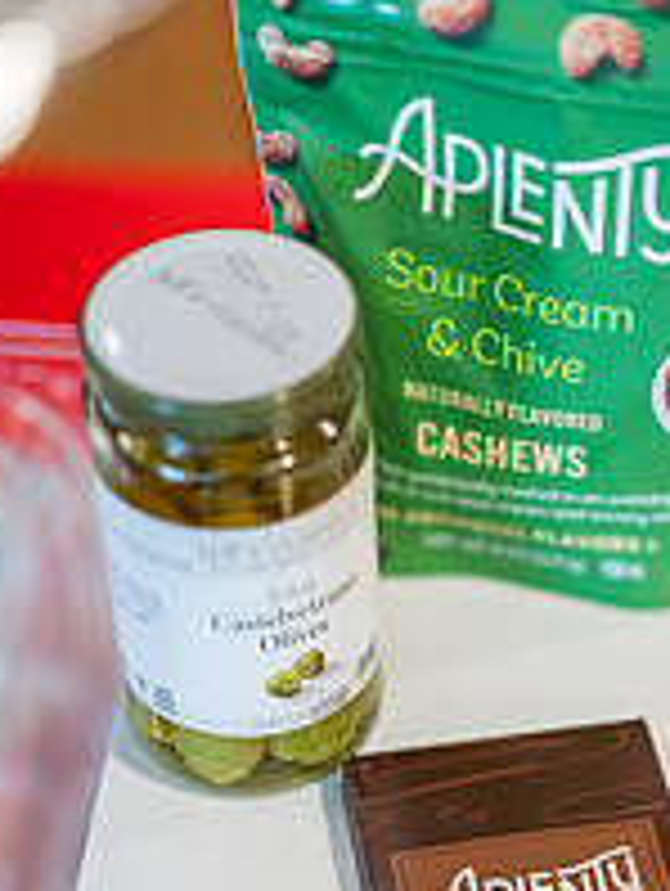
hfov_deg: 13.6
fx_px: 2807
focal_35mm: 109
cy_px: 756
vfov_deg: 17.8
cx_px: 499
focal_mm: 50
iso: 800
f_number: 1.2
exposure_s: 1/640
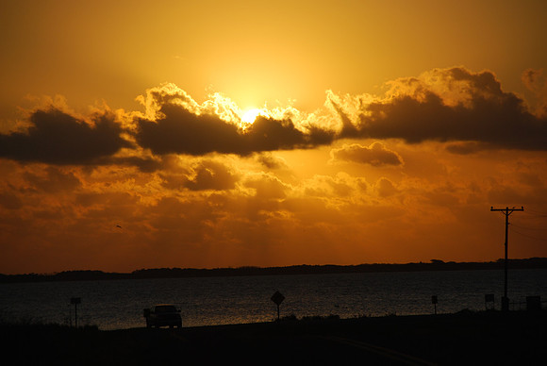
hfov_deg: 5.1
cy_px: 183
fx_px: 6160
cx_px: 274
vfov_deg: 3.4
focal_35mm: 405
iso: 180
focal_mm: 270
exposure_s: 1/2000
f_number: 6.3
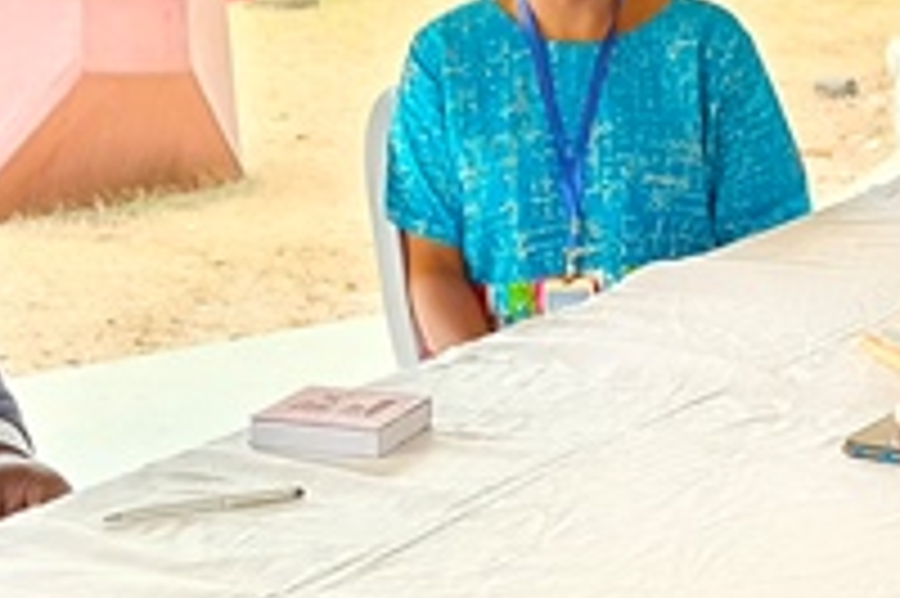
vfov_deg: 14.2
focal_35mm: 96
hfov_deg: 21.3
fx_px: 2398
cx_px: 482
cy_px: 364
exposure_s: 1/99.9
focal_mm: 5.25
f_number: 1.7
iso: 206
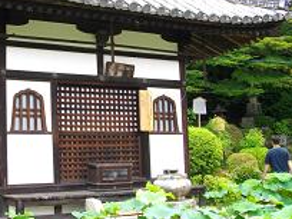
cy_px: 82
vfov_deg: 24.0
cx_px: 85
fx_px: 515
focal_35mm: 61
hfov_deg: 31.3
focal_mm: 5.7
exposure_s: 1/160
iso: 100
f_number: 2.9
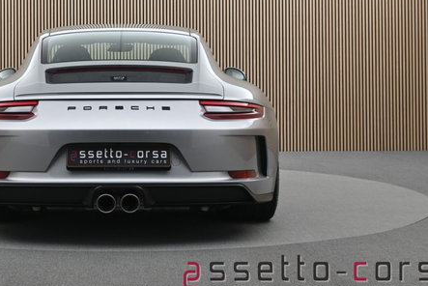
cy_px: 66
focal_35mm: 71
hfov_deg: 28.0
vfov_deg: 19.0
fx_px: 850
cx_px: 120
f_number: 4.5
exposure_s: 1/40
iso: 400
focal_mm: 27.5
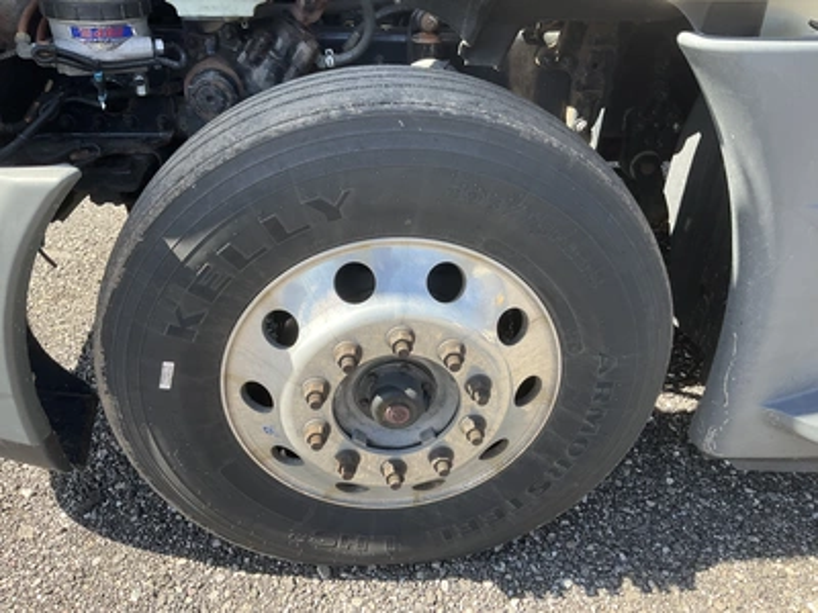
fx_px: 685
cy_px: 306
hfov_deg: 61.7
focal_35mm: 29
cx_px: 409
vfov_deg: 48.2
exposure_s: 1/286
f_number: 1.8
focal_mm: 3
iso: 25
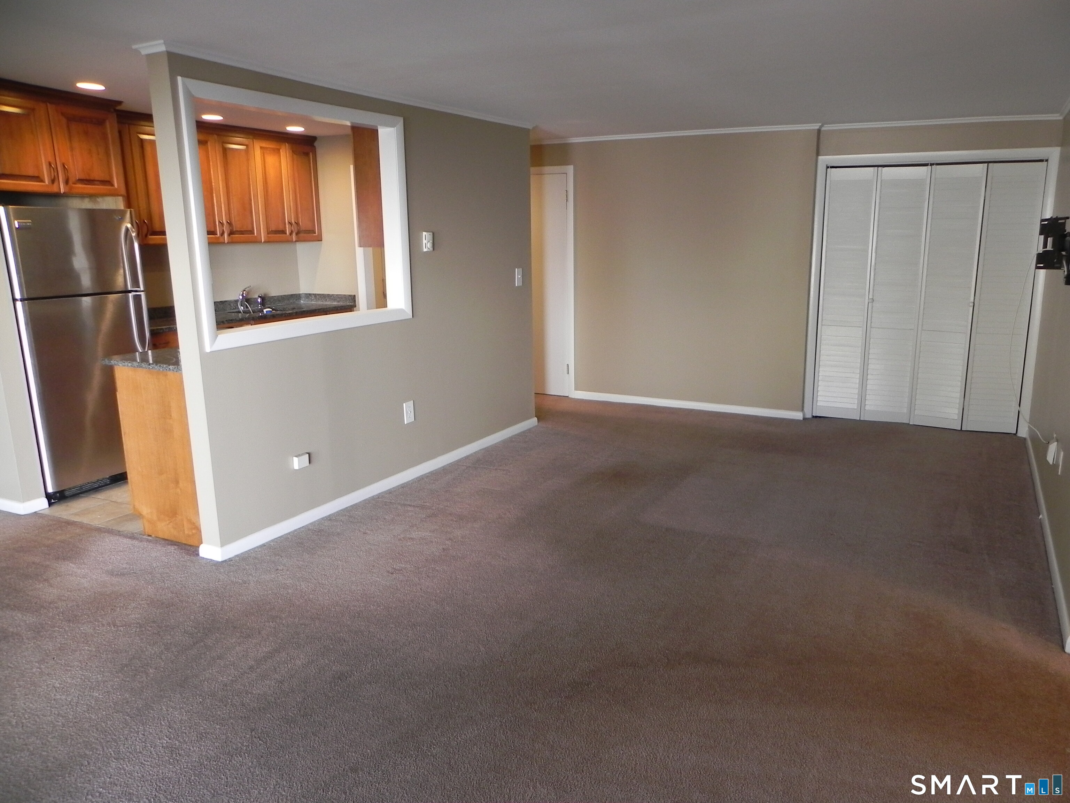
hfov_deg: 67.3
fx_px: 804
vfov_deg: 53.1
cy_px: 402
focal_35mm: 26
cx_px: 535
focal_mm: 4.6
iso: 208
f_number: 2.8
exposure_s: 1/30
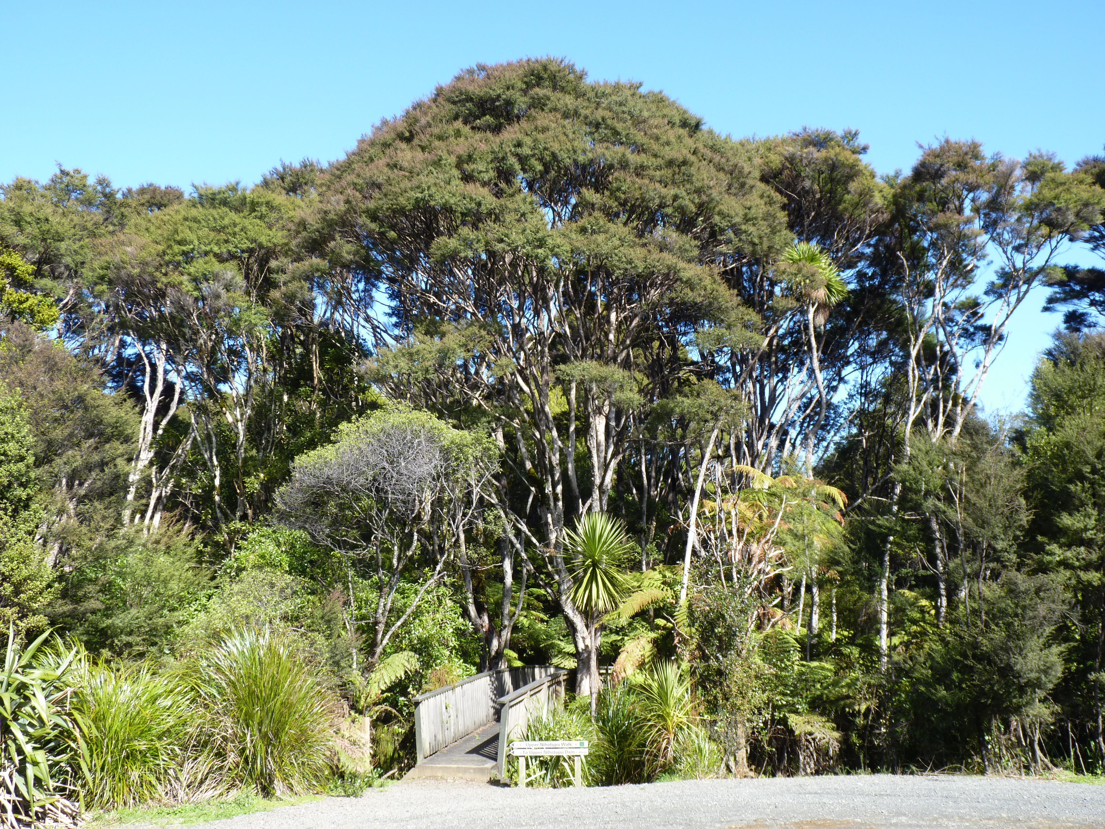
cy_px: 414
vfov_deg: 40.7
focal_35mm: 35
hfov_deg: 52.6
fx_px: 1117
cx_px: 552
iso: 80
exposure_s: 1/160
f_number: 4
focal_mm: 6.2
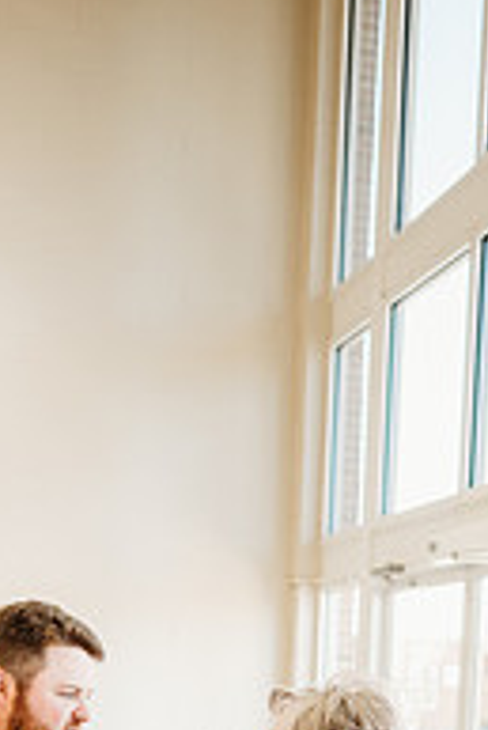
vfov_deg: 31.3
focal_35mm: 56
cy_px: 821
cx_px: 95
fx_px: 1137
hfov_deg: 23.9
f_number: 1.8
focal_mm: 24
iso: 400
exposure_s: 1/160
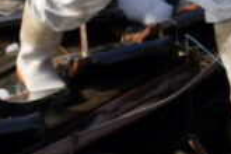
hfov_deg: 10.6
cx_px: 370
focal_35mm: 186
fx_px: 1193
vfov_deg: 7.1
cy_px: -176
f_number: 8
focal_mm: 30
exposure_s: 1/400
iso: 125
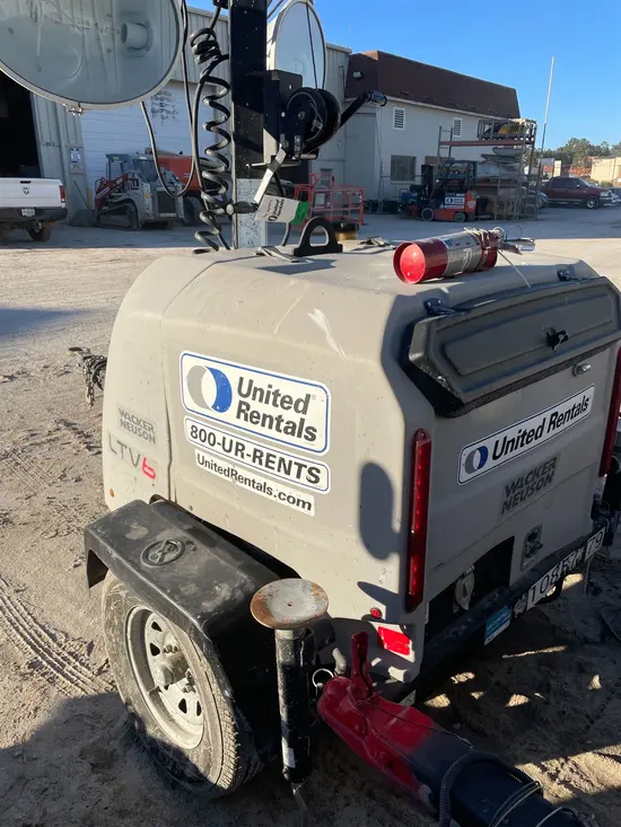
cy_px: 414
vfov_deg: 67.3
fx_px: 622
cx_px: 310
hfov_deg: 53.1
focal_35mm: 26
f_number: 1.6
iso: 50
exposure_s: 1/4292
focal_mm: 4.2
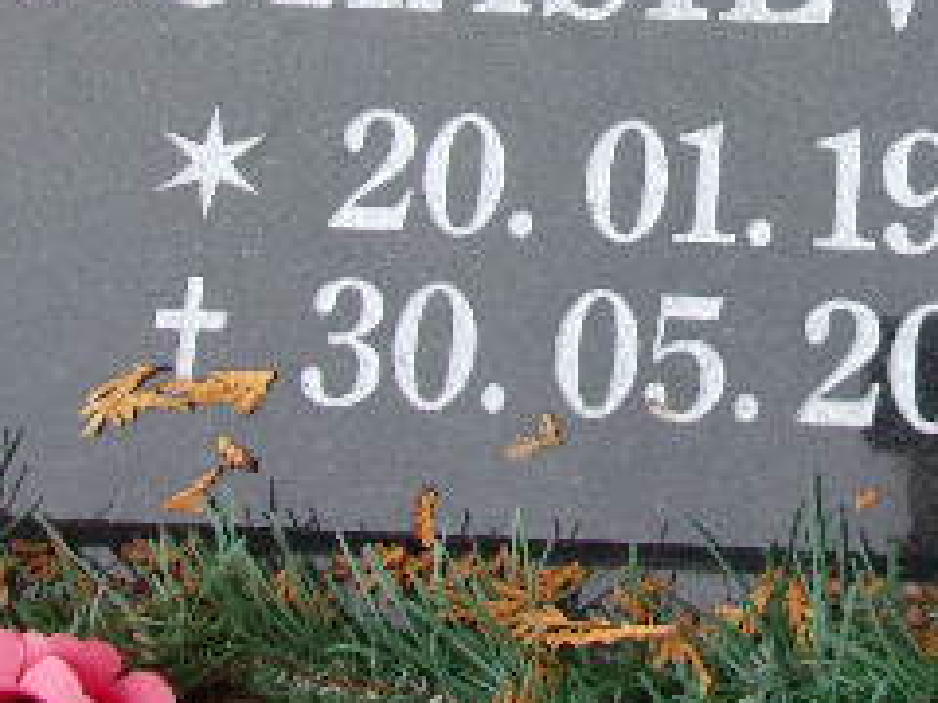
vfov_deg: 19.1
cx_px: 891
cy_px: -180
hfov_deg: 25.9
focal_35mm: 72
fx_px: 1951
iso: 80
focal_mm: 4.9
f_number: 3
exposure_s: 1/340
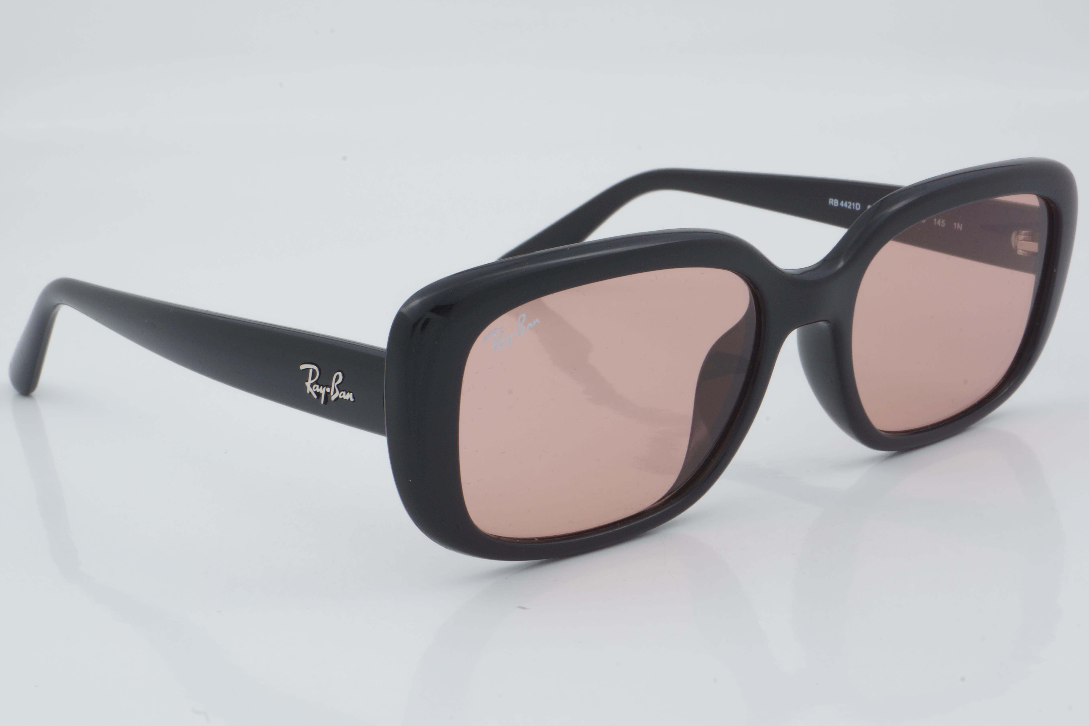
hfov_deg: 27.0
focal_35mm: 75
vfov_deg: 18.2
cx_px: 544
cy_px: 363
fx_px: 2269
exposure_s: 1/3
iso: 100
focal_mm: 50
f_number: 32
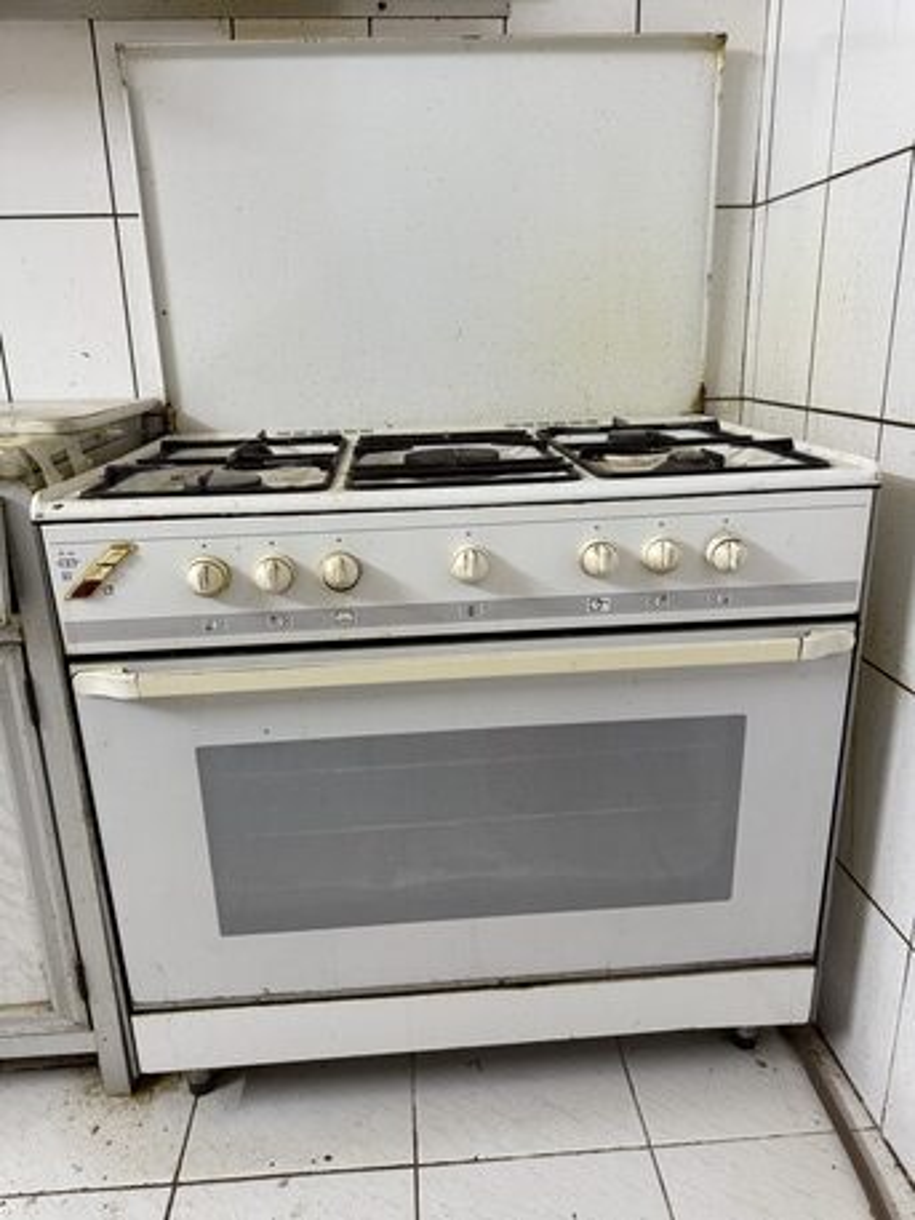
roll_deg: +1.7
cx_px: 458
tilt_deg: -17.1
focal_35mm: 24
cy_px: 610
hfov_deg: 56.8
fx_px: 845
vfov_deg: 71.6
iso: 200
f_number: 1.78
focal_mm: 6.76
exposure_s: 1/60
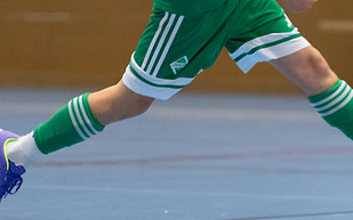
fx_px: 6954
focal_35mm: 723
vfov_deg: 1.8
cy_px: 131
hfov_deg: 2.9
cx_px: 308
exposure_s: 1/500
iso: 3200
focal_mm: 200
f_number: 3.2
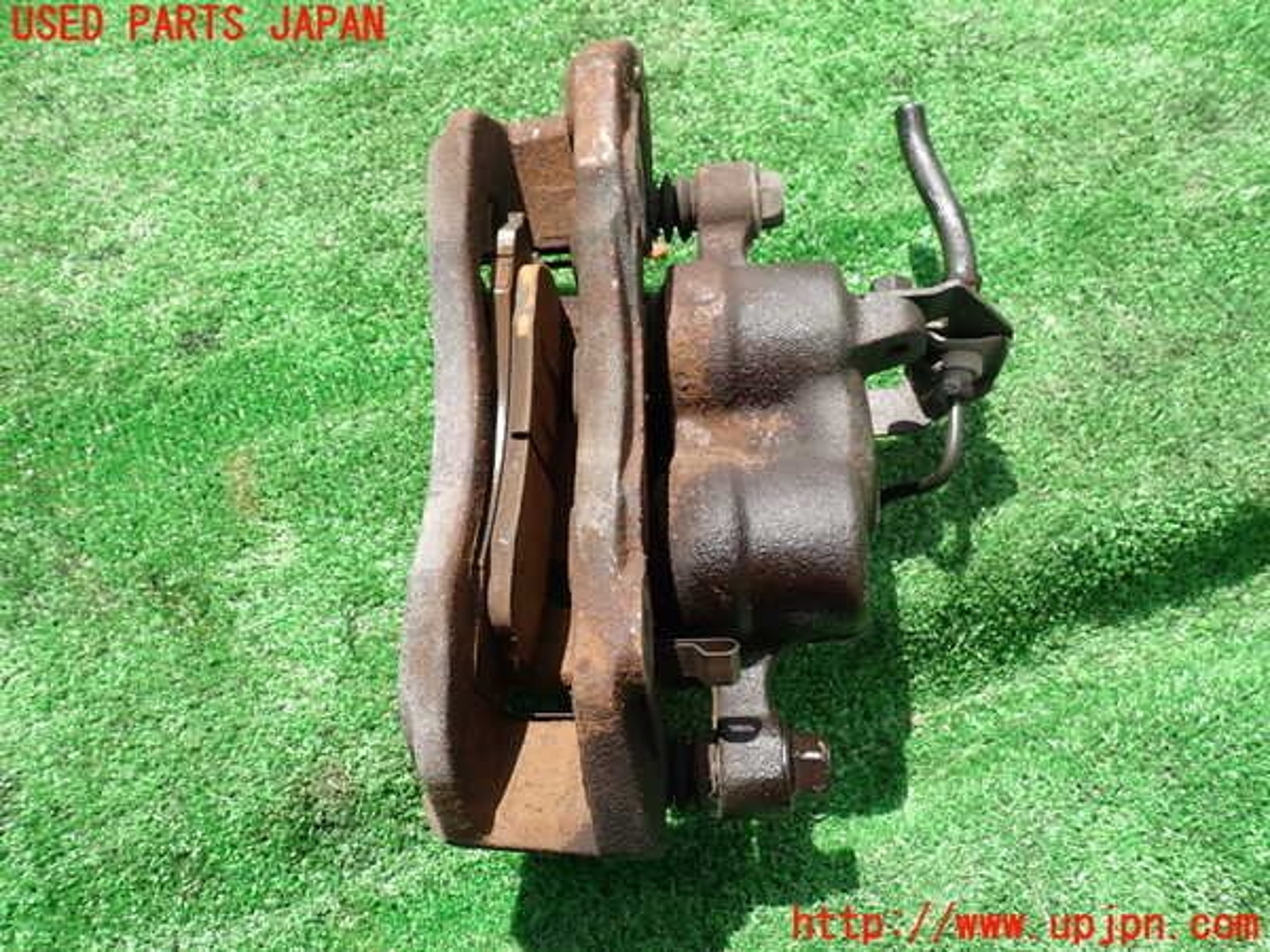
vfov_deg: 46.8
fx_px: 1101
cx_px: 635
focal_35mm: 30
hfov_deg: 60.0
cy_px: 476
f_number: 3.2
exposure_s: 1/500
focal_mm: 5.4
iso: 100
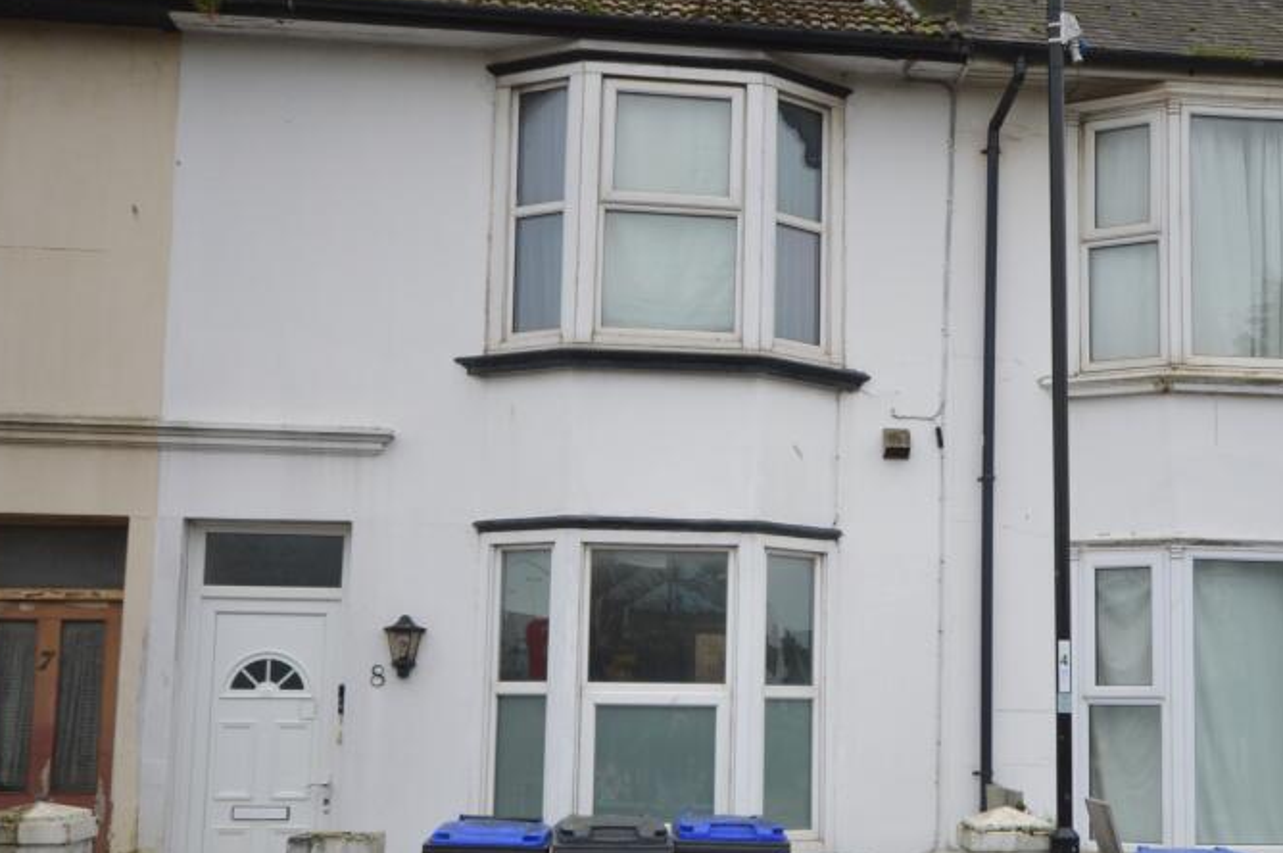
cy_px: 531
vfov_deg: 29.1
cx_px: 864
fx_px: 1638
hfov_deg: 42.2
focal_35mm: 46
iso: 400
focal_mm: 20
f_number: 5.6
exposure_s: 1/60
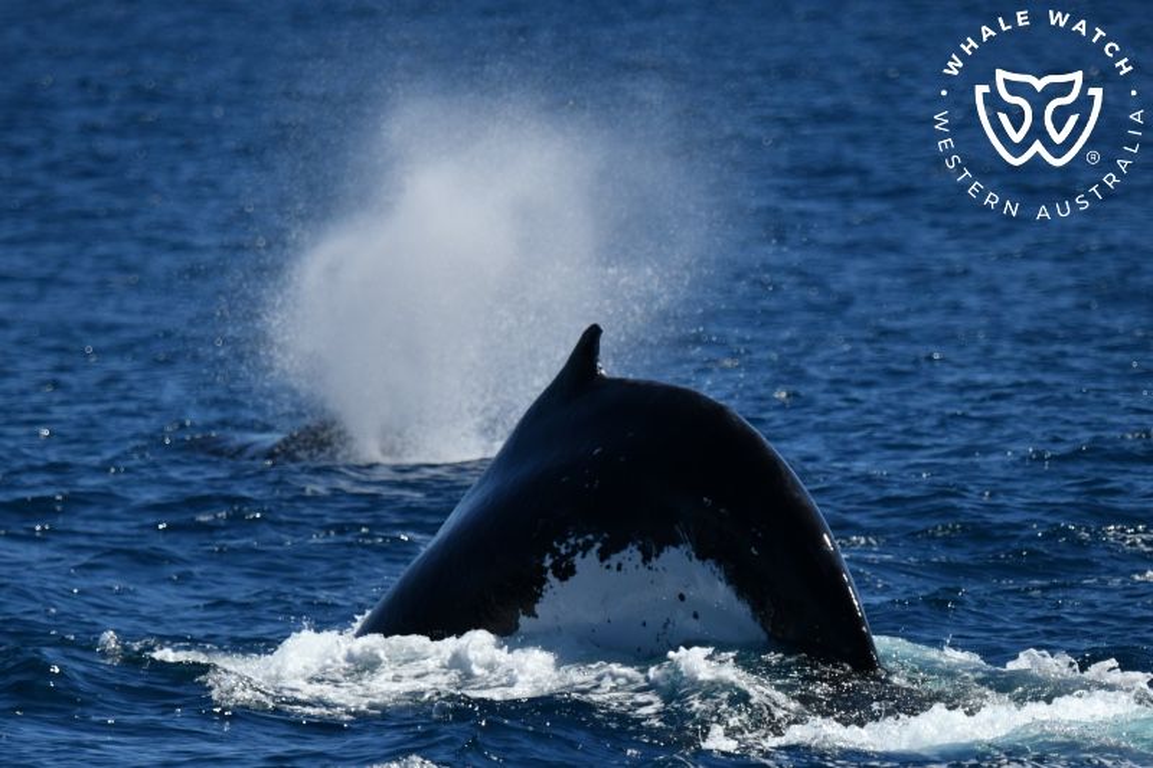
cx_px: 576
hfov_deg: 4.6
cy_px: 384
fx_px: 14409
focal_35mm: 450
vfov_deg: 3.1
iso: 720
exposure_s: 1/8000
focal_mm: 450
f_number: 6
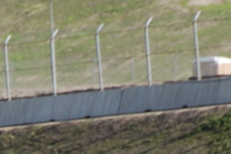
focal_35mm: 835
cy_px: 291
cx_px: 13
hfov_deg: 2.5
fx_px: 5357
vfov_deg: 1.6
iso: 220
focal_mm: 140
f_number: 6
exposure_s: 1/500
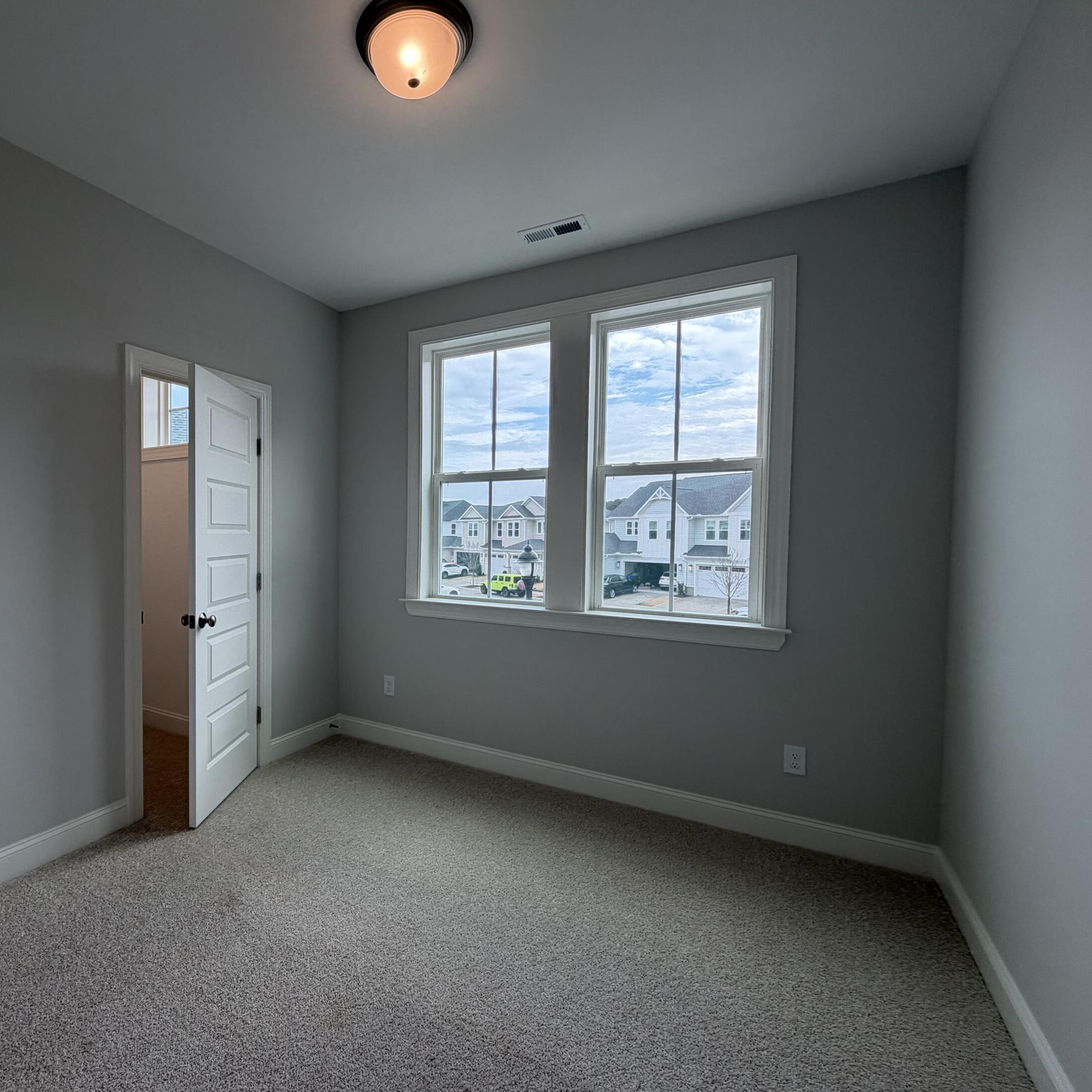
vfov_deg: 84.0
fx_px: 607
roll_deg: +1.2
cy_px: 550
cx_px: 396
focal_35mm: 17
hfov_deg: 82.0
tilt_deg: -2.3
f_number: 2.2
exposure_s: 1/120
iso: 50
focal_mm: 2.22
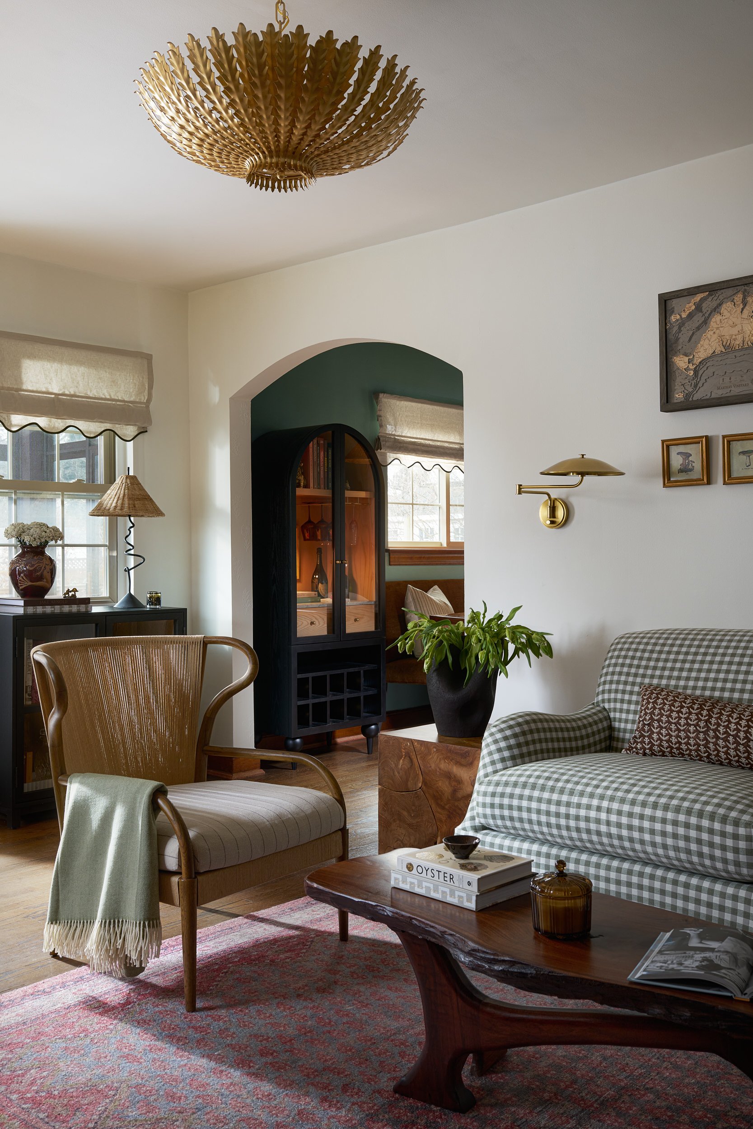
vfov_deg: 54.4
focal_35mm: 35
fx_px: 1098
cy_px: 564
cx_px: 376
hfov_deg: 37.9
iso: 200
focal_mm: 35
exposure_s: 1/6
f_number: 9
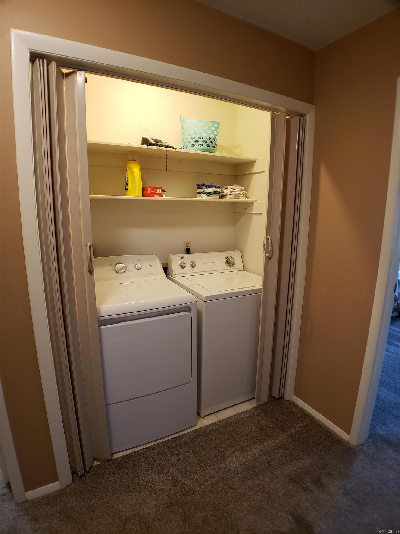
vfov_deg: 67.3
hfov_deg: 53.1
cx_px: 200
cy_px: 267
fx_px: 401
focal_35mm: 26
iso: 160
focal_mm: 4.3
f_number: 1.5
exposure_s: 1/50
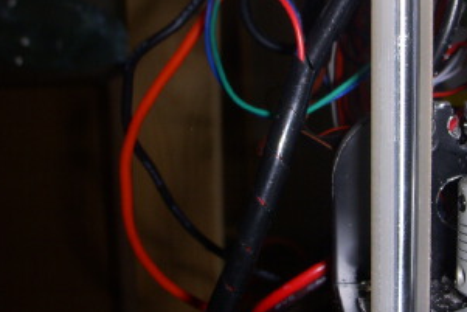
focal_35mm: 70
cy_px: 135
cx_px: 345
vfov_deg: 19.5
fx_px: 908
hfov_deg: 28.4
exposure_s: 1/30
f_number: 3.3
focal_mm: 6.3
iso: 100
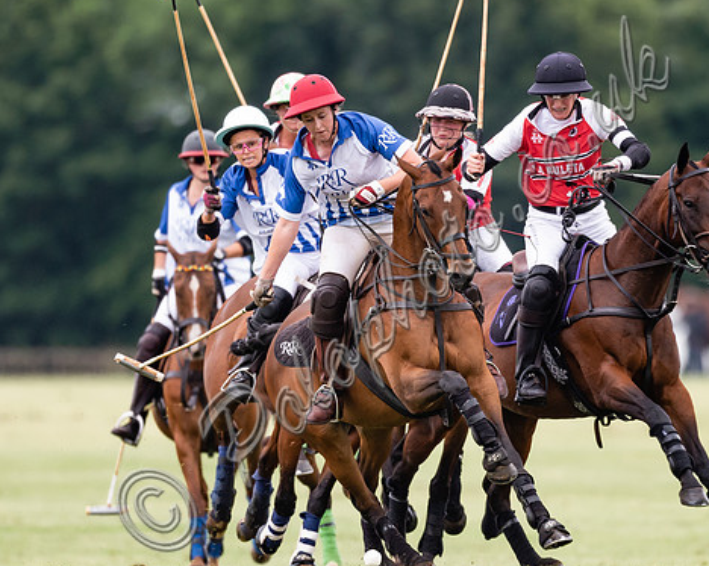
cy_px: 325
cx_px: 388
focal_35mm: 953
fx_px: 19989
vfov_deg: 1.6
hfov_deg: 2.0
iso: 1000
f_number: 4
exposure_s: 1/1000
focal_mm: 500
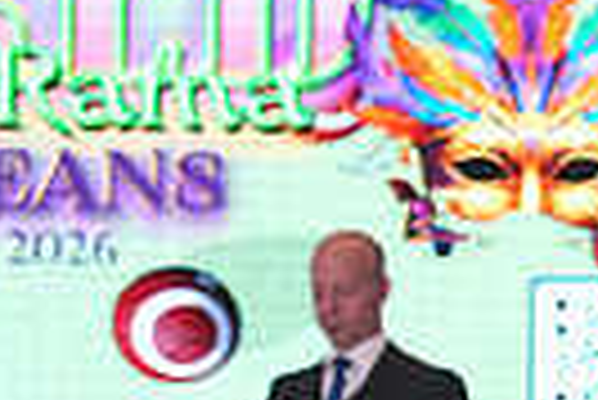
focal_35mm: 297
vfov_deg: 4.6
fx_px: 4939
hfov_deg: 6.7
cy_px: 587
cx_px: 1209
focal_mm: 68
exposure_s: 1/500
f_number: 4
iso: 2500
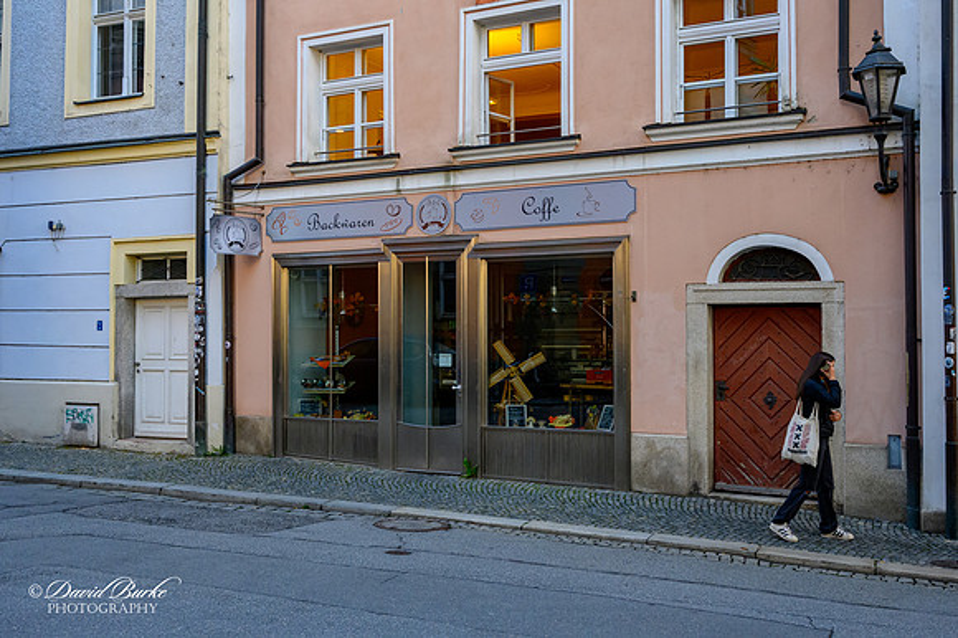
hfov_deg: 55.8
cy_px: 319
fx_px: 904
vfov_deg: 38.8
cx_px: 479
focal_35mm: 34
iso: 2000
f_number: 8
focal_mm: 23
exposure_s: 1/200
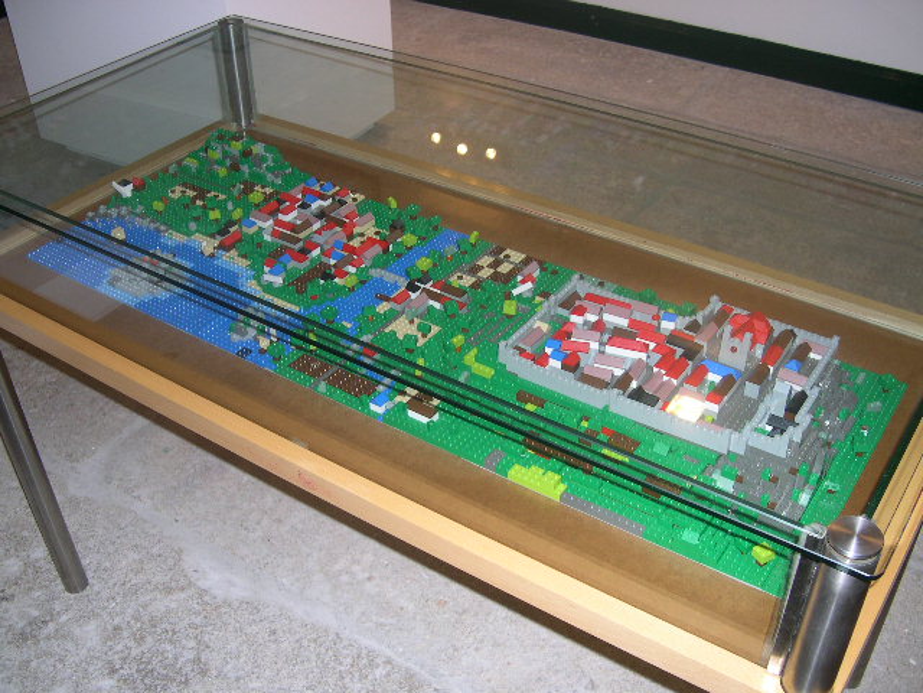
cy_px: 346
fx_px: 1013
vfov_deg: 37.7
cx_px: 462
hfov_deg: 49.0
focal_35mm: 38
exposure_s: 1/60
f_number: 2.8
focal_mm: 8
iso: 100
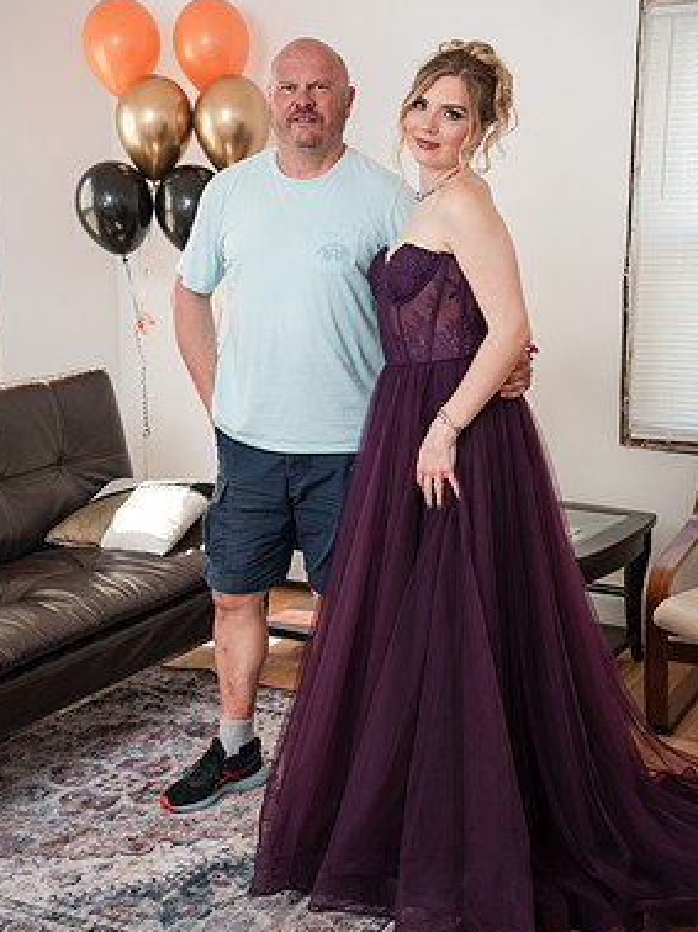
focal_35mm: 55
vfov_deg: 35.0
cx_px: 358
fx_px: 1480
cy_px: 454
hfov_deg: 26.5
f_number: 3.2
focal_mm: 48
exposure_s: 1/250
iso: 640
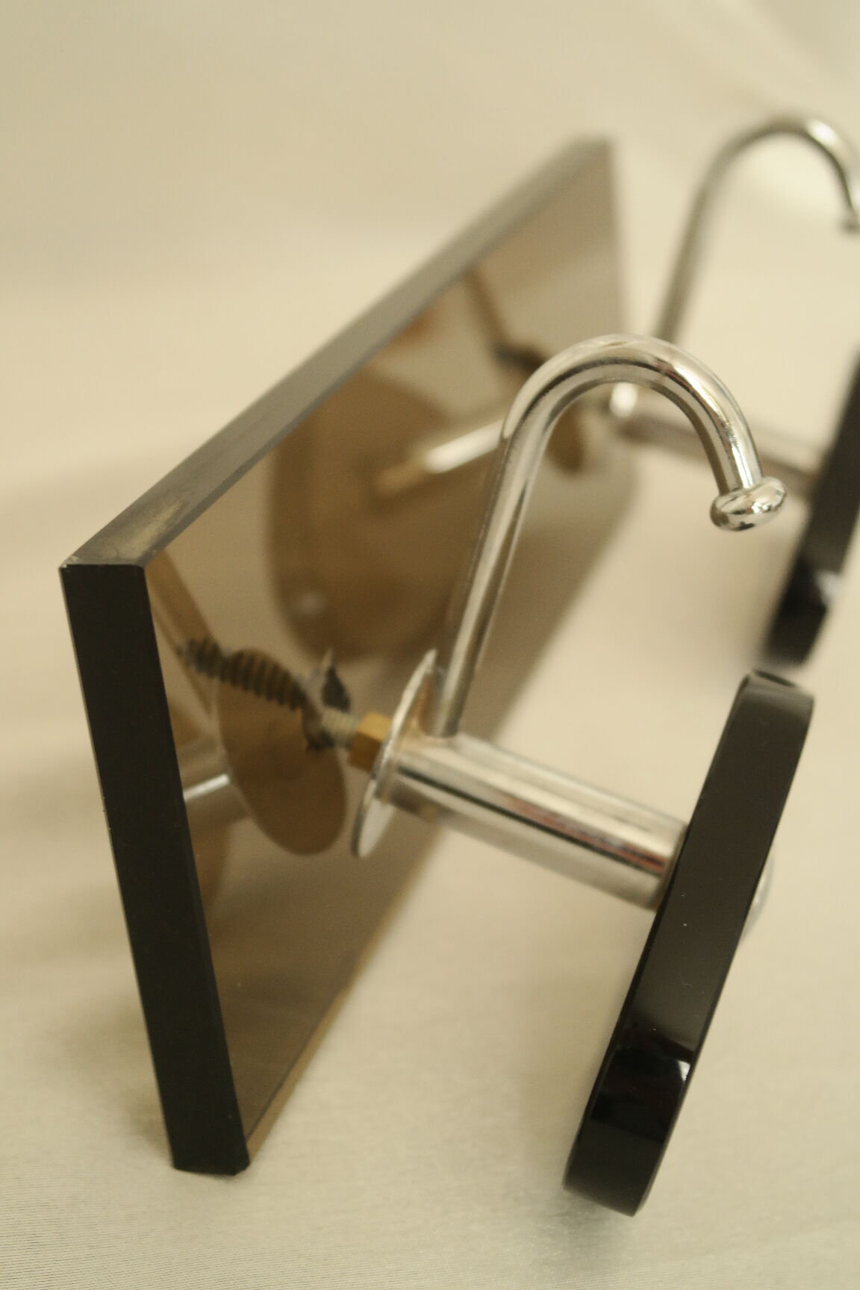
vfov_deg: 34.5
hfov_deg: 23.4
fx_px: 2078
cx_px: 430
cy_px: 645
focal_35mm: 58
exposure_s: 1/30
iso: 800
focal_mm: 38
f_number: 5.6
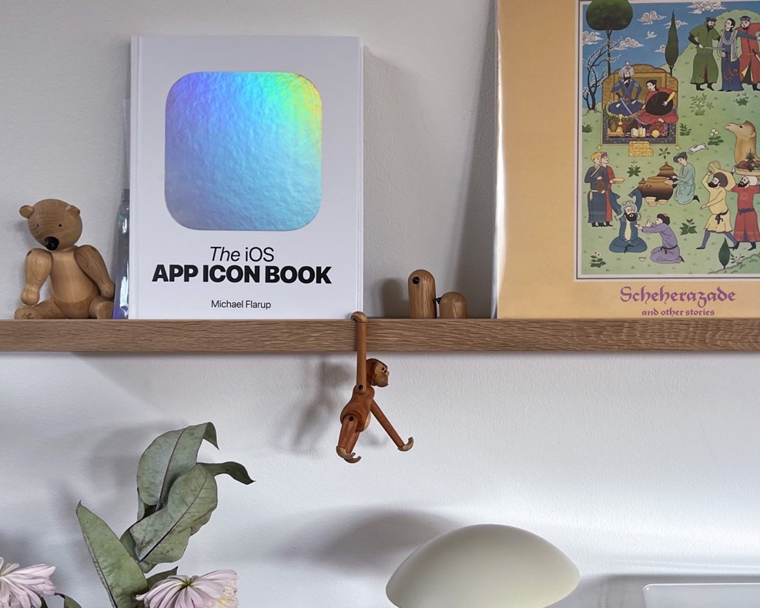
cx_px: 410
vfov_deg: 41.1
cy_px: 284
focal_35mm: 36
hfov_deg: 50.2
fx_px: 810
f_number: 1.5
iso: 64
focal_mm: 5.7
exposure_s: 1/120
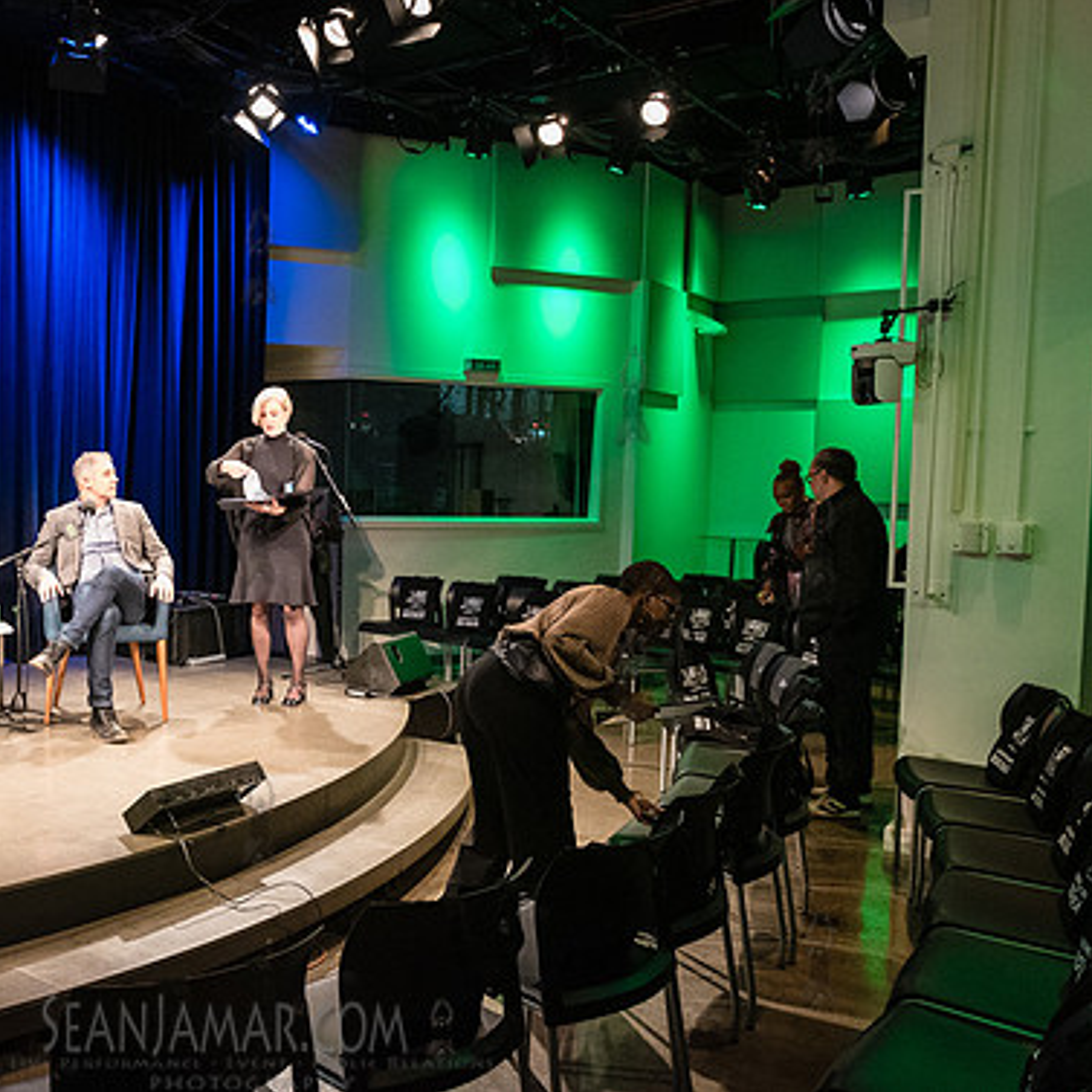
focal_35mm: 33
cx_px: 258
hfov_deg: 47.7
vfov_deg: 49.7
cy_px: 534
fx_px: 1178
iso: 6400
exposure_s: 1/200
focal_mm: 24
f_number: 3.5
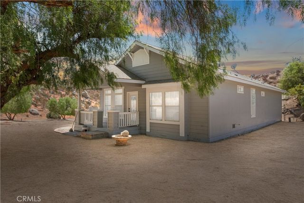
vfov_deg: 57.3
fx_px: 186
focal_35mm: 22
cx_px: 152
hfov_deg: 78.6
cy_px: 102
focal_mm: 14.5
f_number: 8
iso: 1250
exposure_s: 1/750
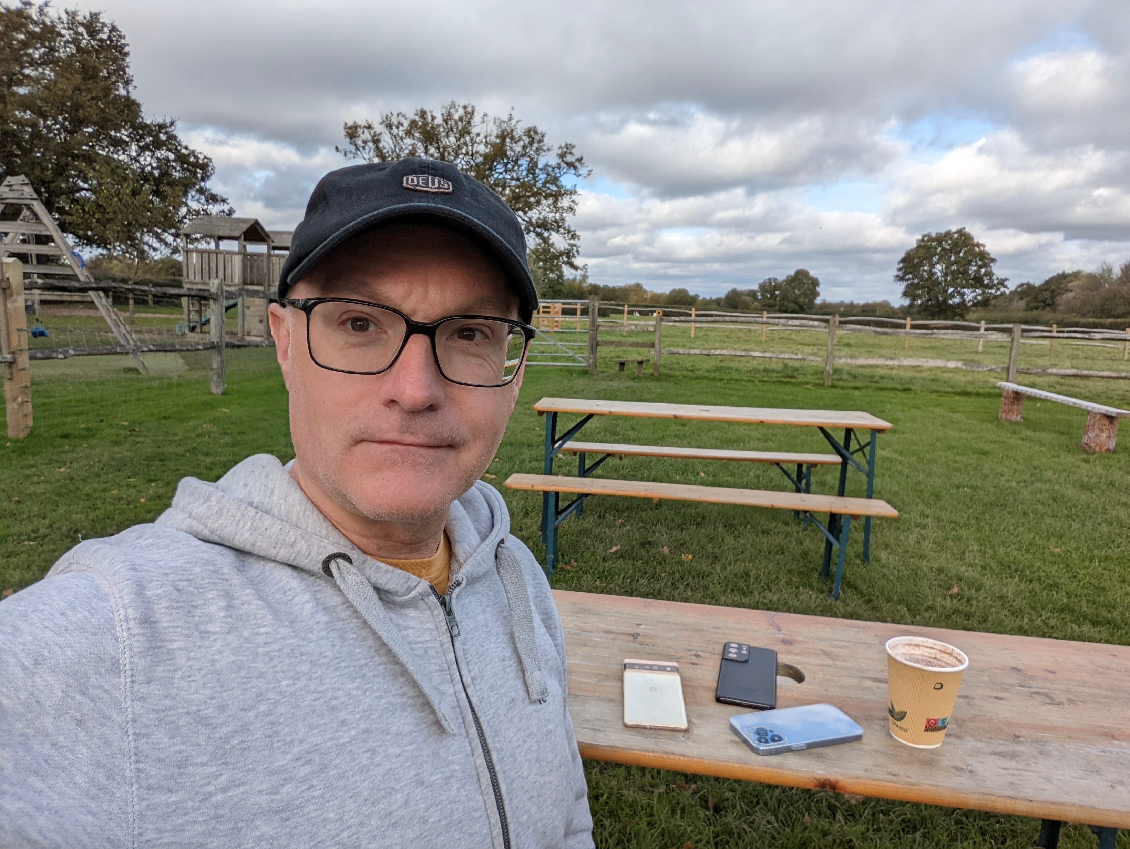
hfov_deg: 71.6
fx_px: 784
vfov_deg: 56.9
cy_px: 424
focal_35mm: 24
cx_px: 565
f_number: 2
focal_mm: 2.51
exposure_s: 1/1070
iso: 40
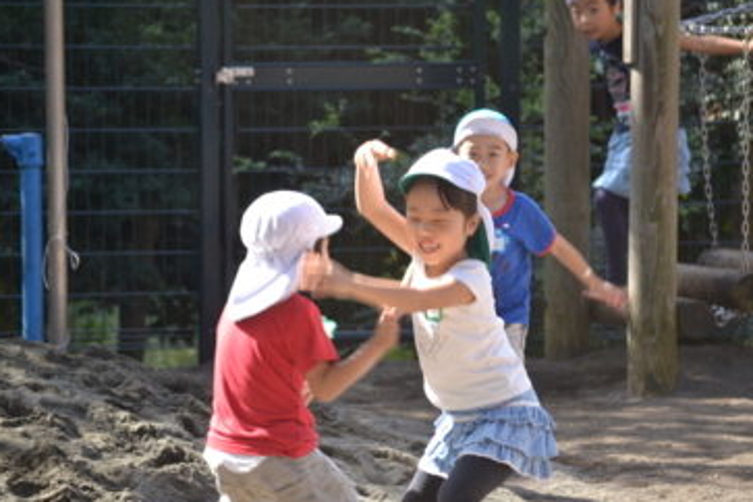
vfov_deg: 5.7
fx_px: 5010
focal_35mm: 240
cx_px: 407
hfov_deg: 8.6
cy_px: 269
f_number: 5
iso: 125
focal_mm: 145
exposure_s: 1/125
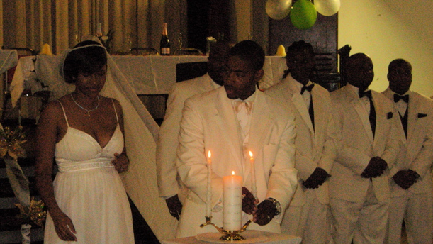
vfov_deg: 13.6
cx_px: 201
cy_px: 173
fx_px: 1022
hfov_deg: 23.9
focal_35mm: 89
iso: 400
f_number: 3.9
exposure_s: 1/90.5
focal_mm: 15.7
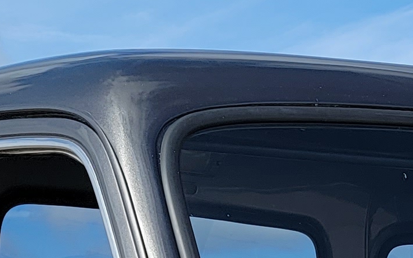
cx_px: 548
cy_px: 692
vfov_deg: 8.2
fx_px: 1610
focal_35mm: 143
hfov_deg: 14.0
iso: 16
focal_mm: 6.7
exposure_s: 1/882
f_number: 1.8
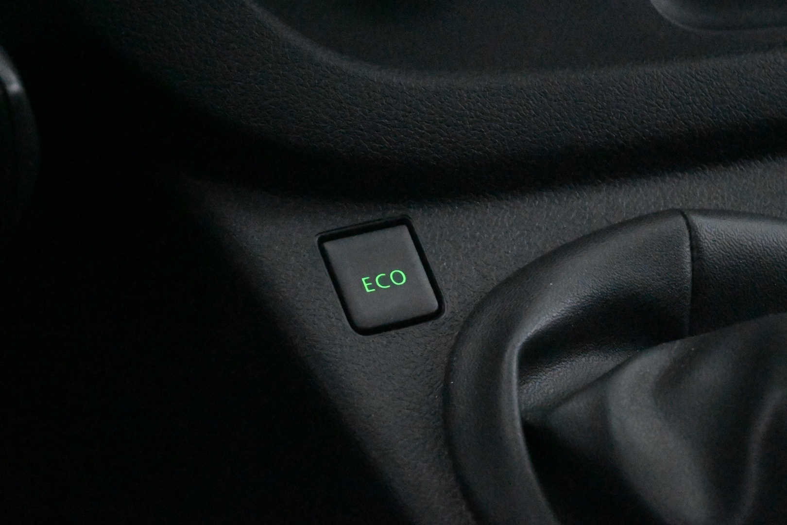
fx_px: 1639
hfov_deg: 27.0
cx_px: 394
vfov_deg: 18.2
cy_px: 262
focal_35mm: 75
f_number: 6.3
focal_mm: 50
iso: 32000
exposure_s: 1/100
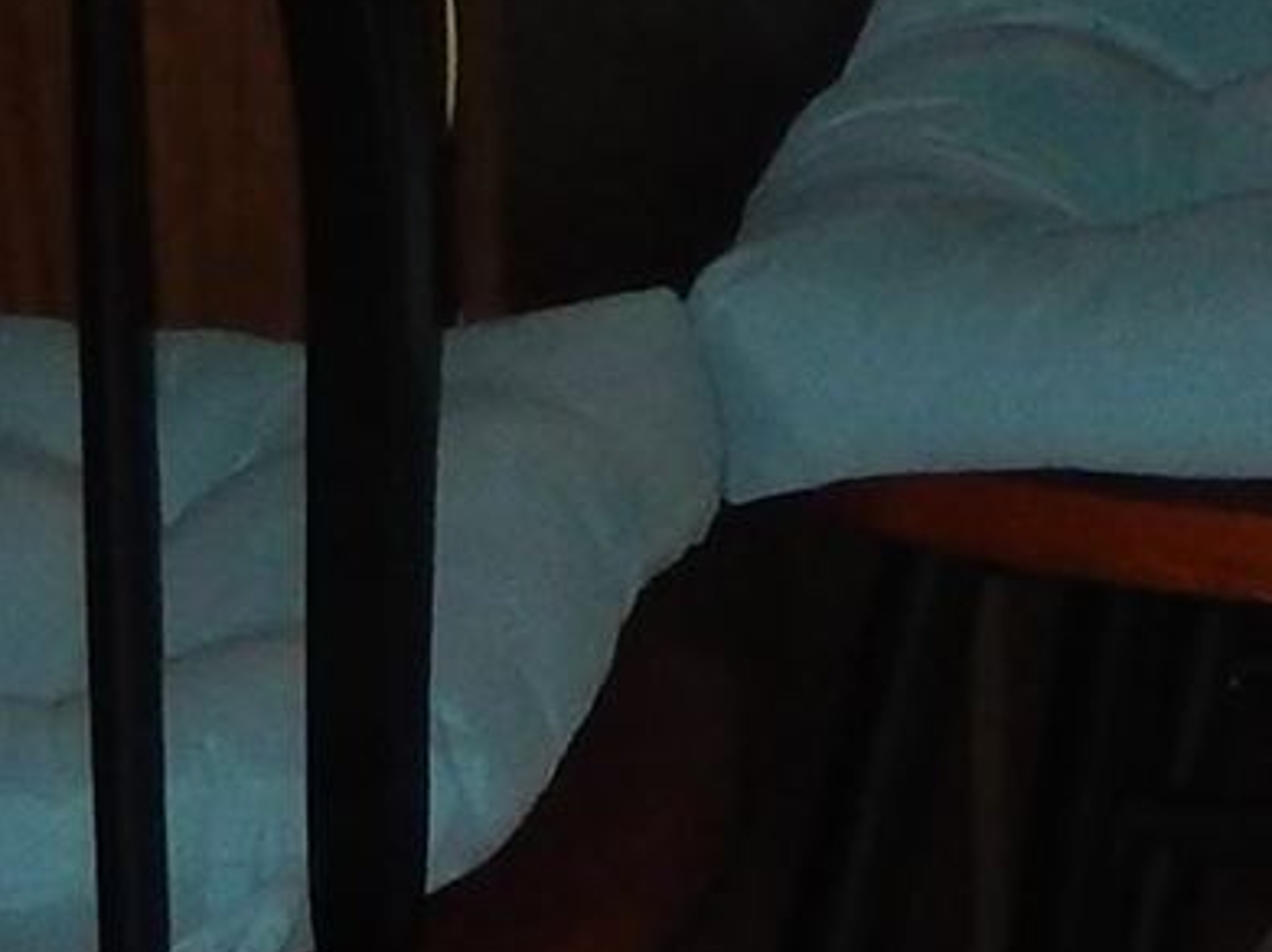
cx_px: 1350
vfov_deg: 4.6
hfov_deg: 6.1
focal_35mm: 323
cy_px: -593
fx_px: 11862
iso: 250
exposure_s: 1/30
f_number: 4.2
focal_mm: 7.3
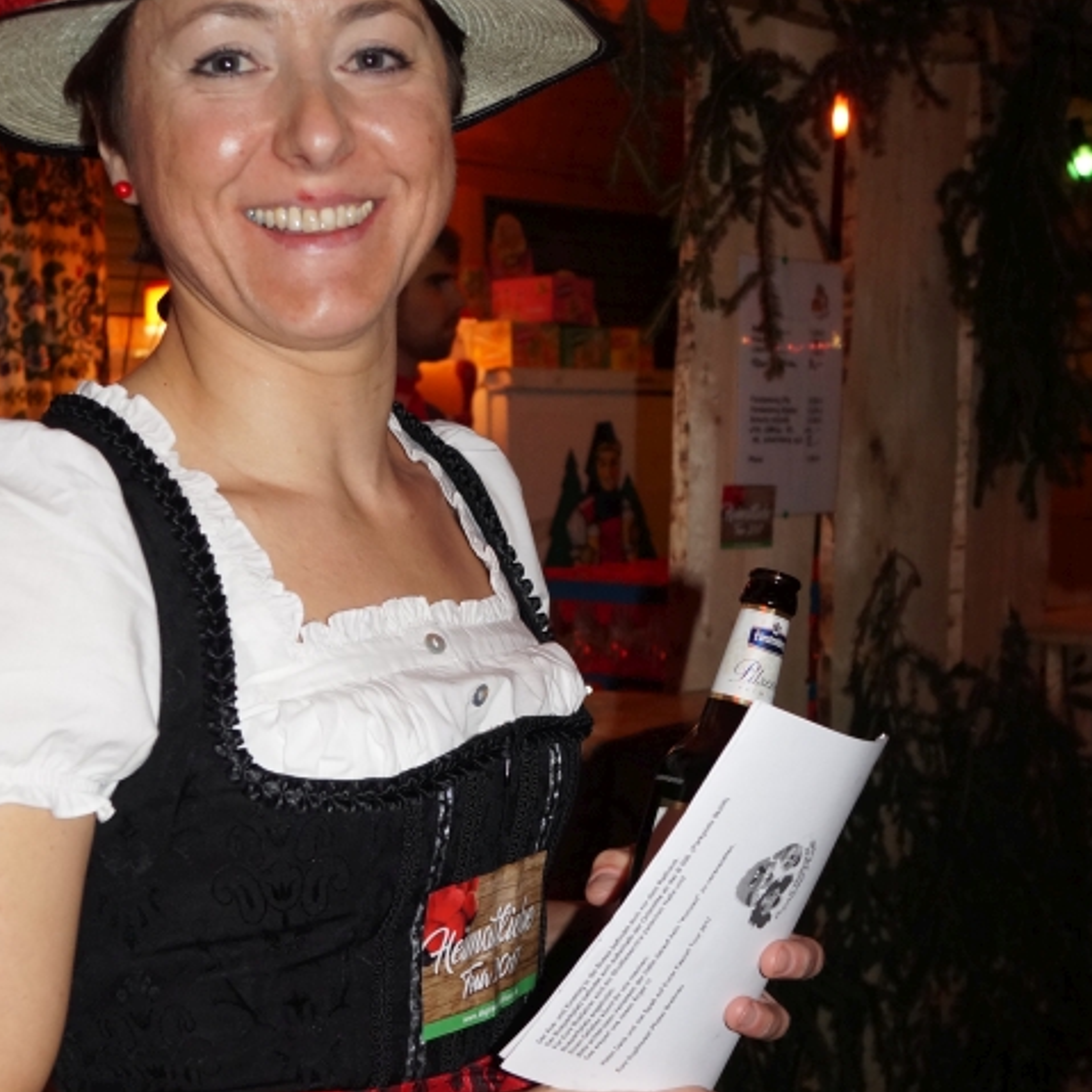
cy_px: 745
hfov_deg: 34.5
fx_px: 1749
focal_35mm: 49
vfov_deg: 34.3
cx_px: 417
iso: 640
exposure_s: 1/60
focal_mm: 18
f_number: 3.5
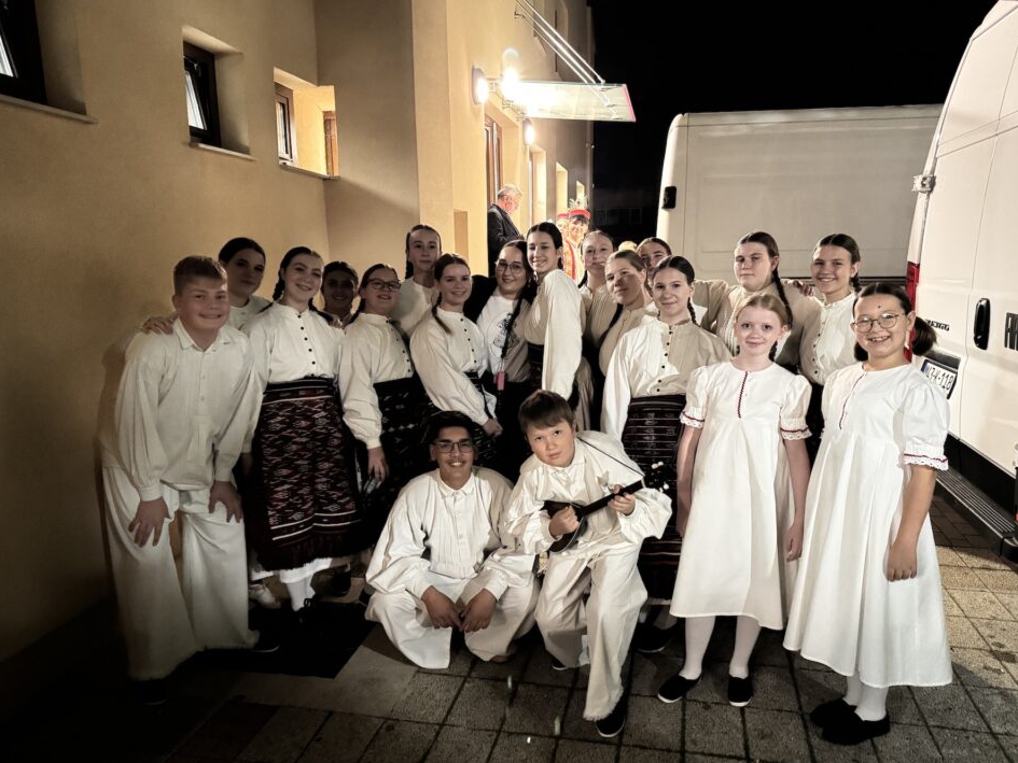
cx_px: 522
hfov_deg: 67.3
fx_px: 765
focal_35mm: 26
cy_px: 406
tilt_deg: -10.9
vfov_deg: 53.0
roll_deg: +0.8
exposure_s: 1/17
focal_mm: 6.76
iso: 1600
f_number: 1.78
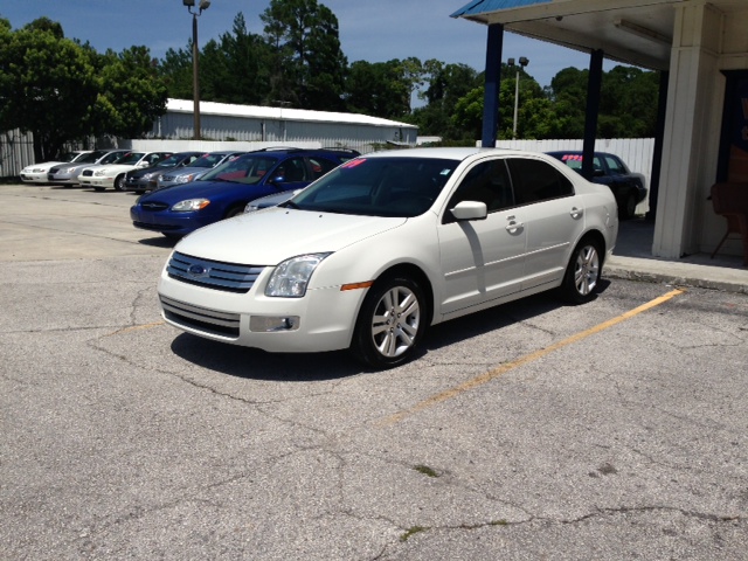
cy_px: 280
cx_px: 374
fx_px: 713
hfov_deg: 55.4
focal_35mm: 33
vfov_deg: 42.9
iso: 50
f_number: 2.4
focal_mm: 4.13
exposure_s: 1/3195
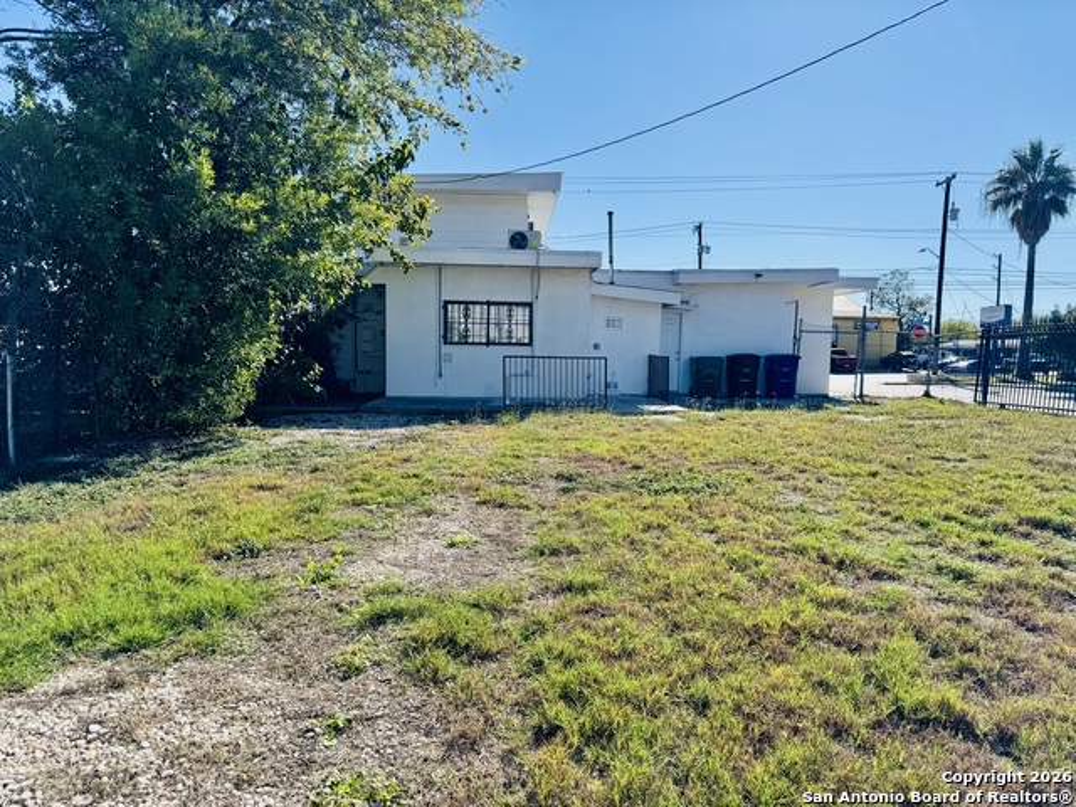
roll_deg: -1.4
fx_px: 746
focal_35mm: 24
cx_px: 538
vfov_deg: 56.8
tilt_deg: -3.5
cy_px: 404
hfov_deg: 71.6
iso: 80
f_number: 1.78
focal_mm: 6.76
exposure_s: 1/5348
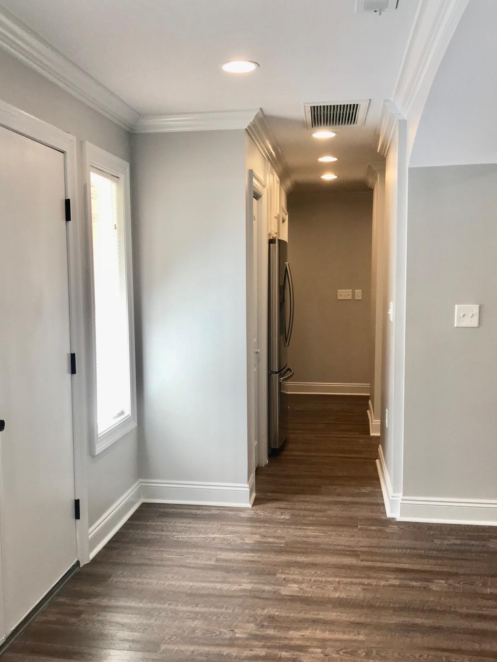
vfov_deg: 51.3
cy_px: 364
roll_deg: +0.6
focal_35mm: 36
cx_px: 215
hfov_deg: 39.6
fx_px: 689
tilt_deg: -5.8
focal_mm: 3.99
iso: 32
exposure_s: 1/60
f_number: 1.8
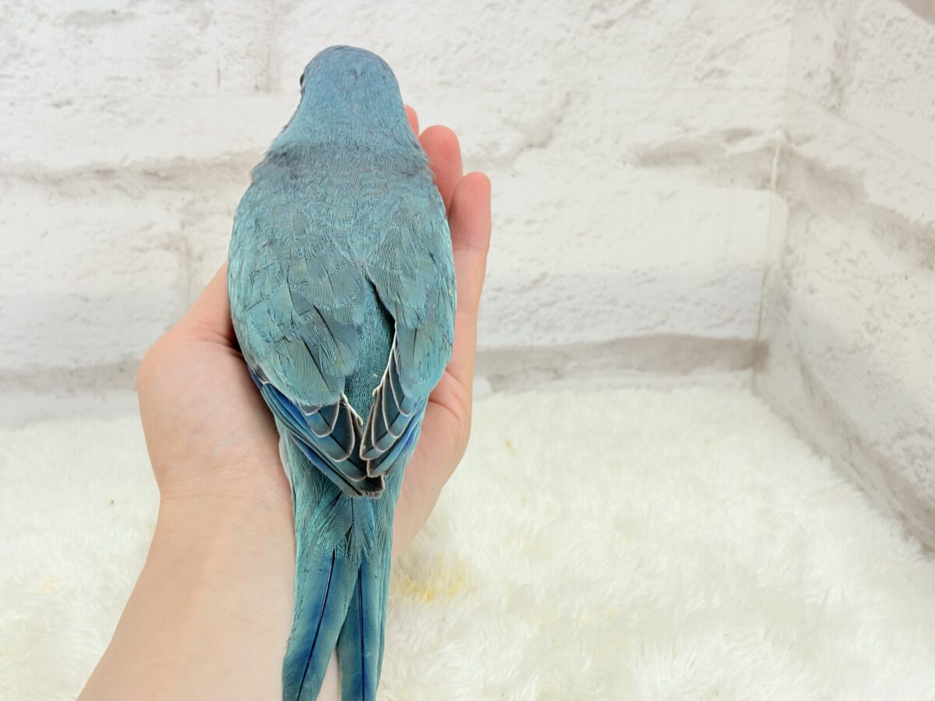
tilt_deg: -21.4
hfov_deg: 36.8
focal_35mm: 52
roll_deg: -0.6
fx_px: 1405
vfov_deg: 28.0
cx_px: 468
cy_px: 350
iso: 40
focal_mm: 5.96
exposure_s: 1/50
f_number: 1.6
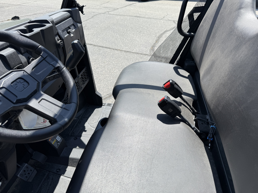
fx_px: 179
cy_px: 96
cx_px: 129
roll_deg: -1.4
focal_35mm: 24
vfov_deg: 56.8
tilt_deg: -34.0
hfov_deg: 71.6
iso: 80
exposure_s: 1/2525
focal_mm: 6.76
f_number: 1.78
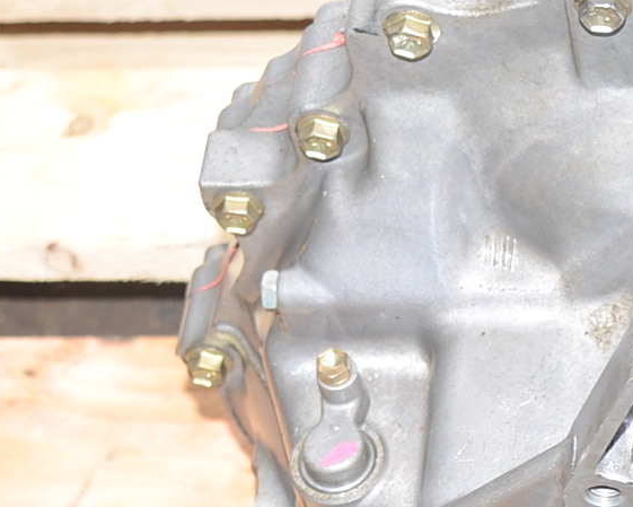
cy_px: 145
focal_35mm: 148
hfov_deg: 12.2
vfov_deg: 10.4
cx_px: 1035
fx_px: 2773
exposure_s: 1/60
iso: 100
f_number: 4.5
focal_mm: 24
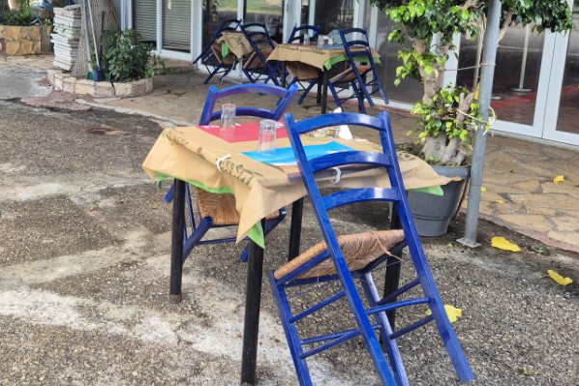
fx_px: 515
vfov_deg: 41.0
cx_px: 278
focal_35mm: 32
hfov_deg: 58.7
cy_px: 158
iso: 40
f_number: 1.8
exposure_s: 1/182
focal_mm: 5.4
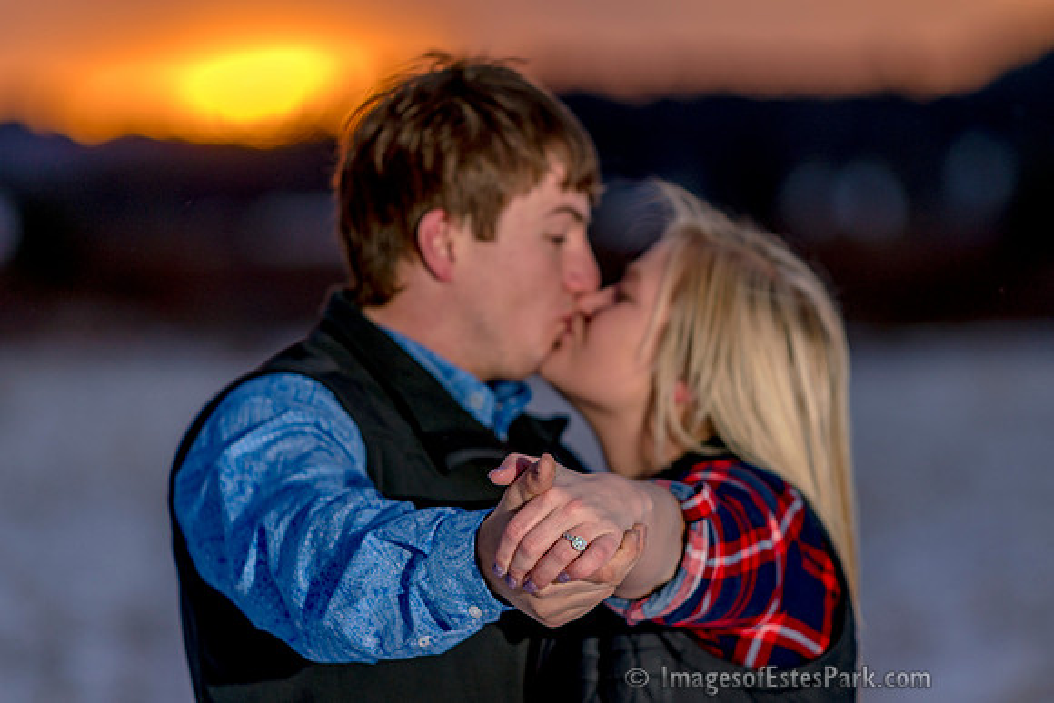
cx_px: 527
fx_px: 5857
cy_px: 352
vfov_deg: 6.9
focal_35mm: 200
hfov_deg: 10.3
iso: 250
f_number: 3.5
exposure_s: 1/250
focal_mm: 200
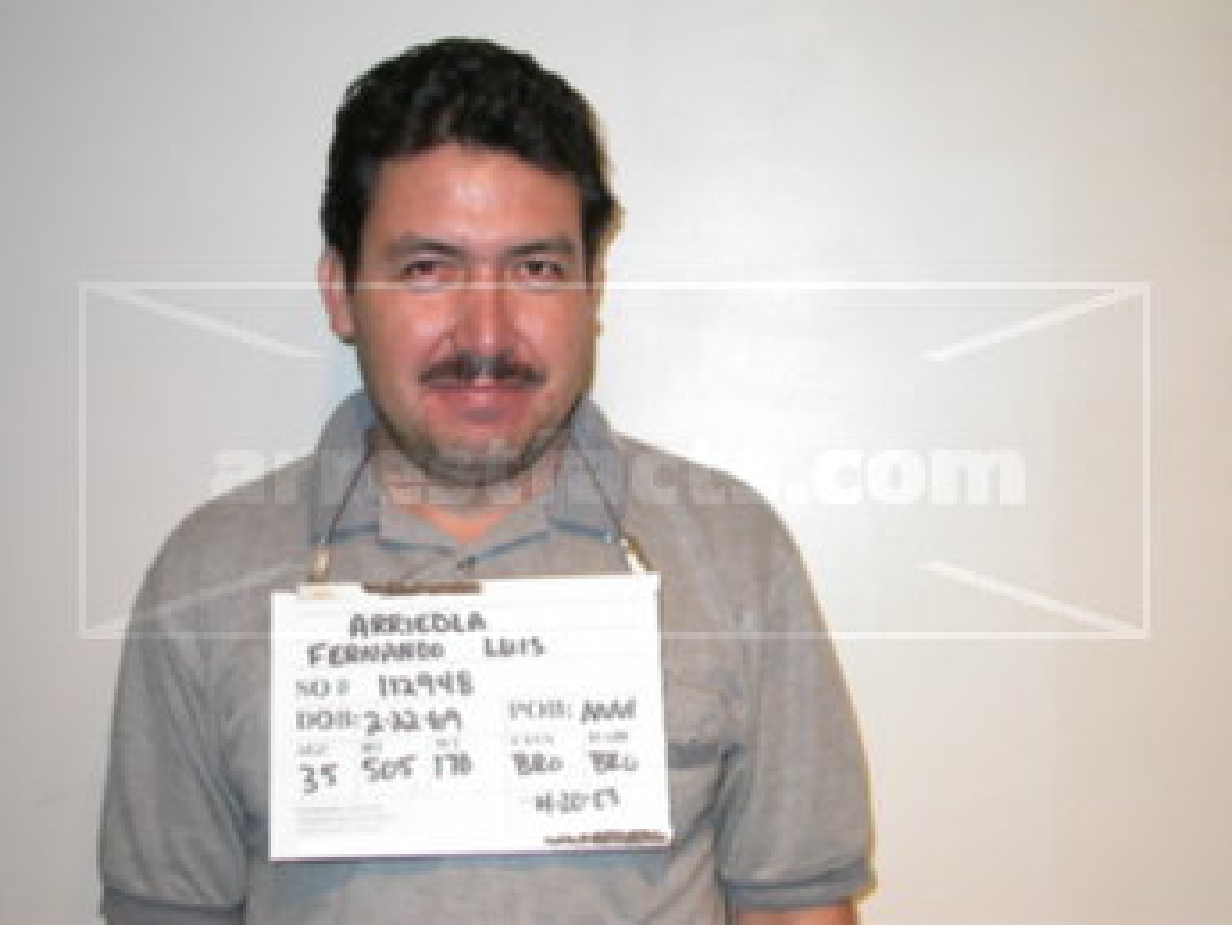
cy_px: 462
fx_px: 1887
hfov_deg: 36.2
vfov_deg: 27.5
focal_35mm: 53
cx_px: 616
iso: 100
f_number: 2.9
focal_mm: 11.1
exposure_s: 1/60.3
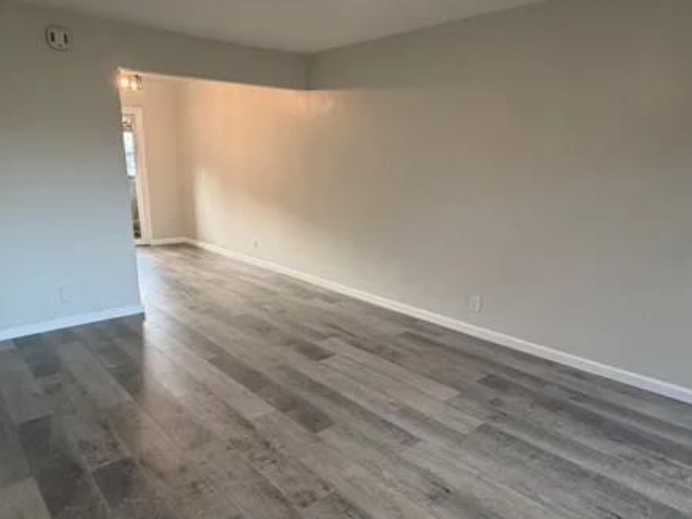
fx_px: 480
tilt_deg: -16.4
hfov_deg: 71.4
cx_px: 312
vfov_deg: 56.6
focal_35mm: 24
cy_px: 295
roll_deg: -1.2
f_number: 2.2
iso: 200
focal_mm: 2.22
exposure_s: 1/120
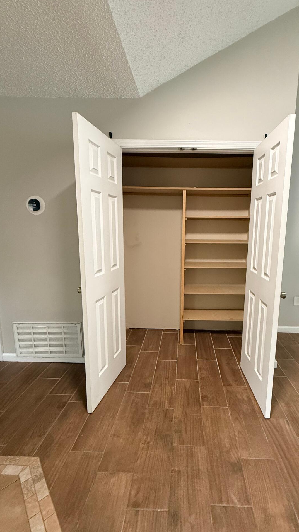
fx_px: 226
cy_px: 263
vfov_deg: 99.4
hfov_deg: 66.4
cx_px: 180
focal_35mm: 16
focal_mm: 2.22
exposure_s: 1/60
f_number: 2.2
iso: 500
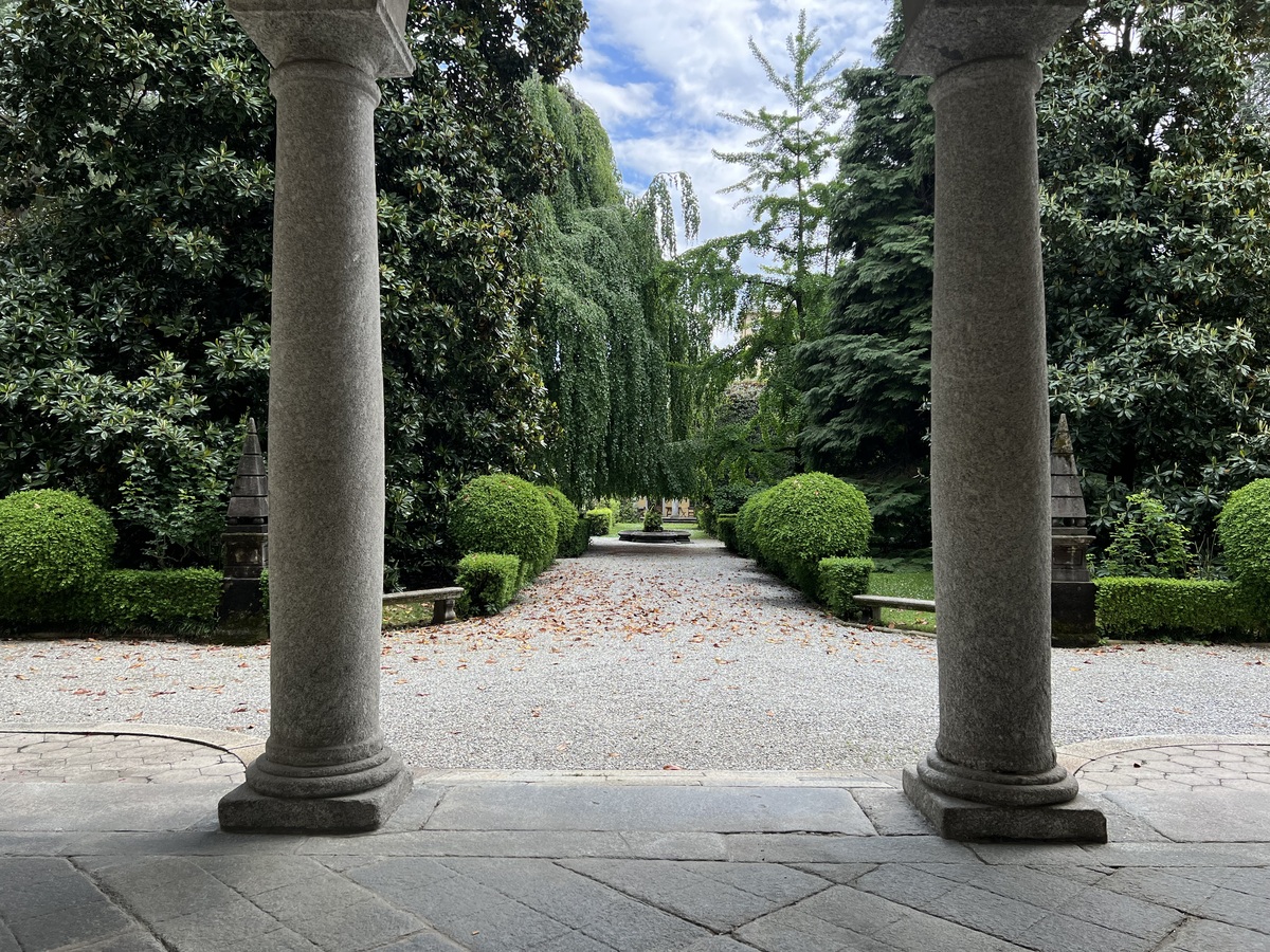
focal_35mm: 26
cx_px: 635
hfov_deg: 67.3
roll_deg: +0.5
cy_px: 476
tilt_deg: +0.0
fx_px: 954
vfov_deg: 53.1
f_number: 1.5
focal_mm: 5.7
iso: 50
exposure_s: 1/1645
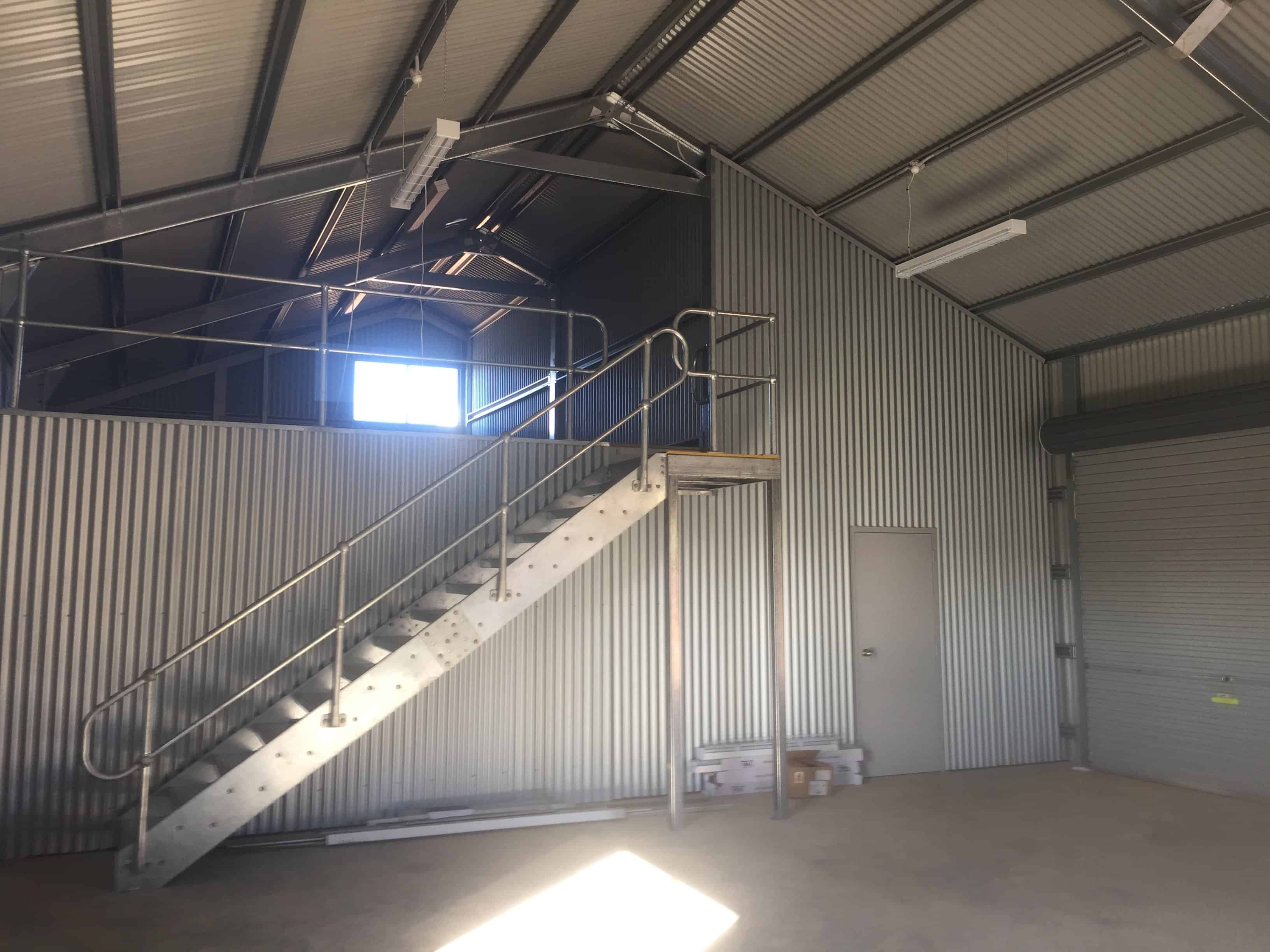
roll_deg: -0.3
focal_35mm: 29
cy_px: 476
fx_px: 1064
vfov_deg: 48.2
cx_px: 635
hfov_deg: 61.7
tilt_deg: +5.4
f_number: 2.2
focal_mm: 4.15
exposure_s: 1/50
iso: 32
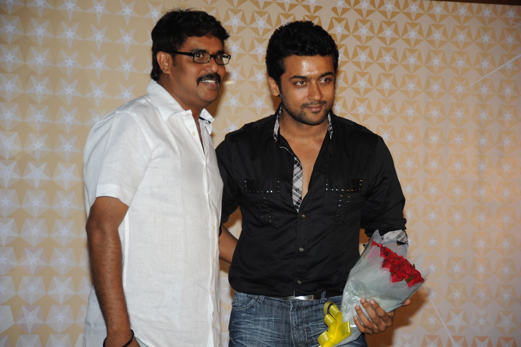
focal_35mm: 120
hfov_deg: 17.1
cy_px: 174
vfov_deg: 11.4
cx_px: 260
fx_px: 1736
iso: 200
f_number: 5.6
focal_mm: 120
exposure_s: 1/125
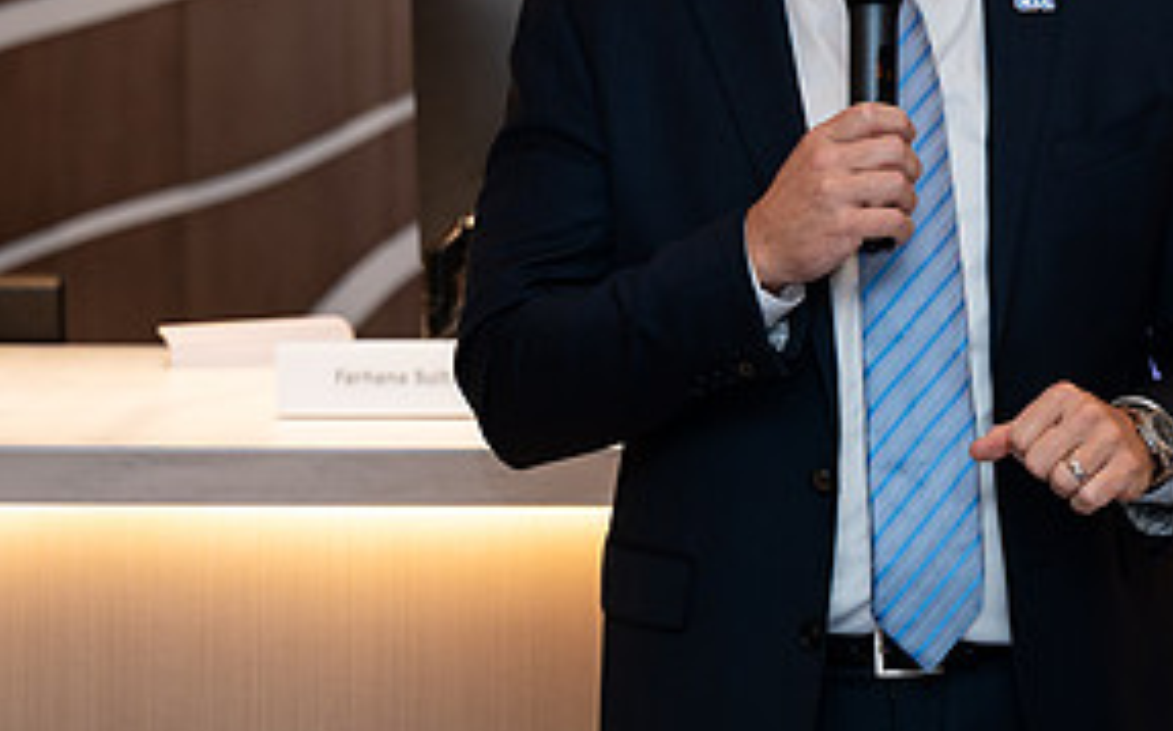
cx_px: 890
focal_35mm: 196
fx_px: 6262
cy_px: -56
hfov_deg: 10.7
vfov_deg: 6.7
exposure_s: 1/160
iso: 400
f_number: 3.2
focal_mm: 89
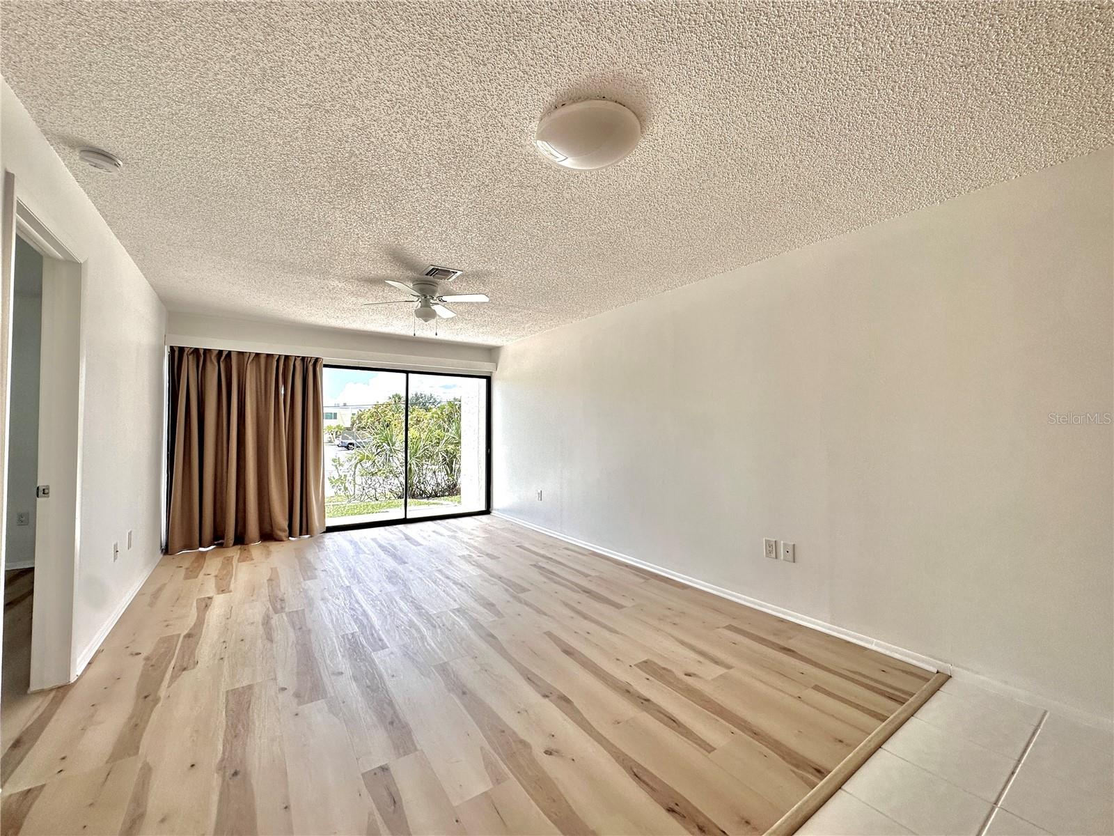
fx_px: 451
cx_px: 557
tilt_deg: +1.0
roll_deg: +0.2
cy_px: 418
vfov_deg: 85.7
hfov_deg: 102.1
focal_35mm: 14
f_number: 2.2
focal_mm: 2.22
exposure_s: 1/593
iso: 40
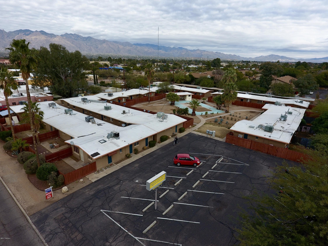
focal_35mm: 20
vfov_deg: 66.0
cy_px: 123
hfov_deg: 81.7
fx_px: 190
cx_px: 164
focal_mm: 3.61
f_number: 2.8
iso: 100
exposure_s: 1/408
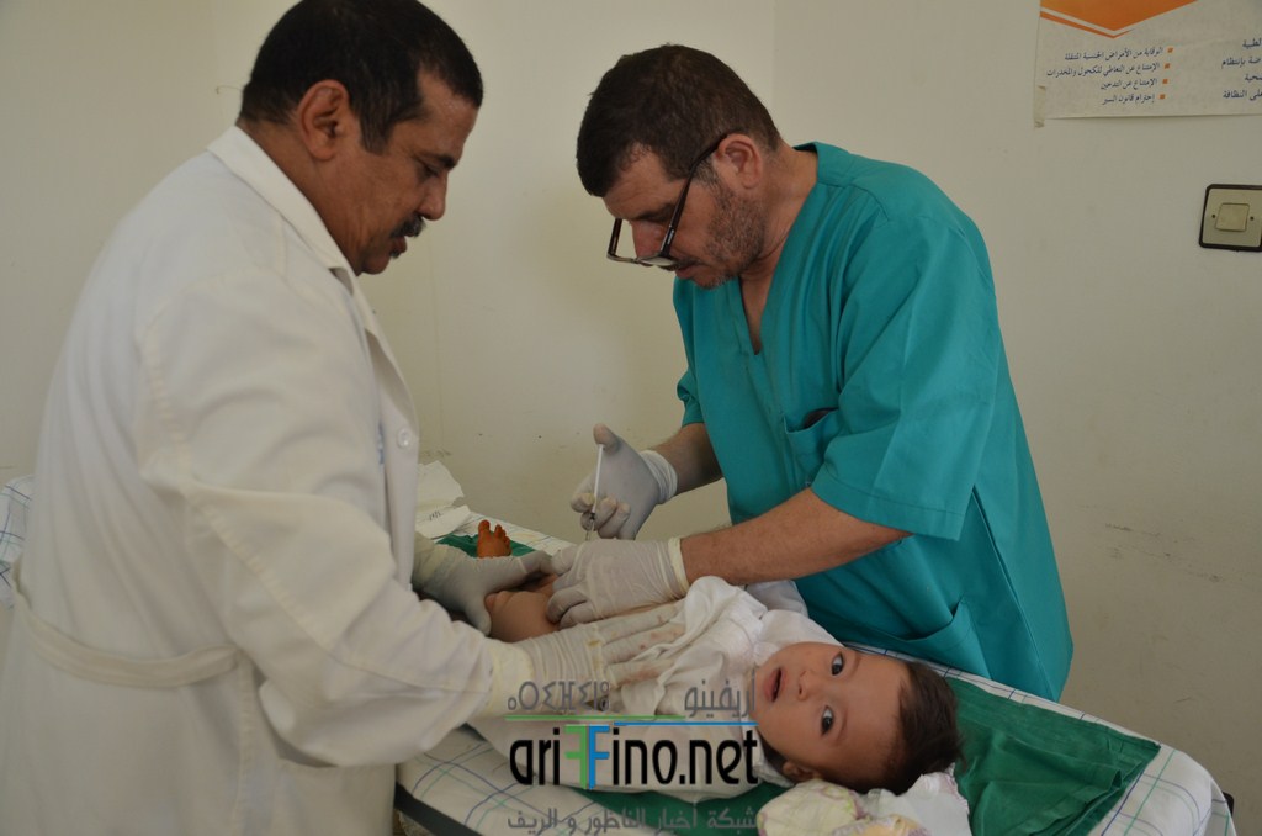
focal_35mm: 32
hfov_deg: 59.6
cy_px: 418
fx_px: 1102
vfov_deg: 41.5
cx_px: 631
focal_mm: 21
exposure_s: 1/100
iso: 400
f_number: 5
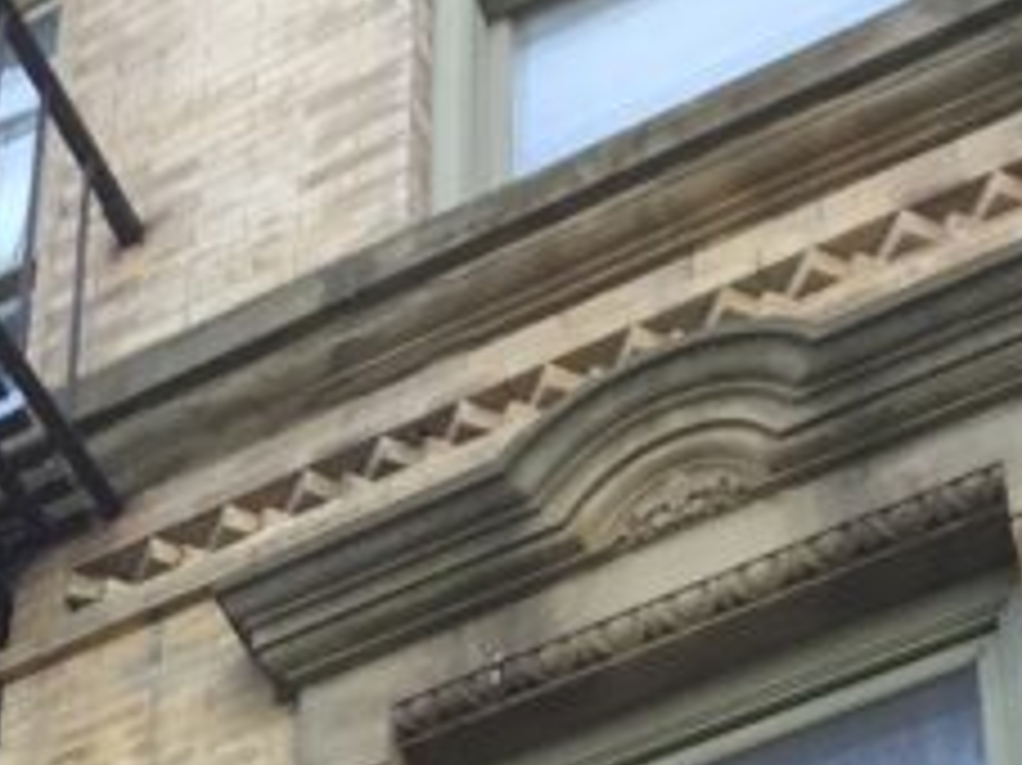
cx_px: -432
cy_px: 1647
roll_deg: -10.3
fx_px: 4131
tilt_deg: +39.3
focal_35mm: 140
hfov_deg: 13.4
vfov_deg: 9.7
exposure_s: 1/120
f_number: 2.4
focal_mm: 3.3
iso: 25
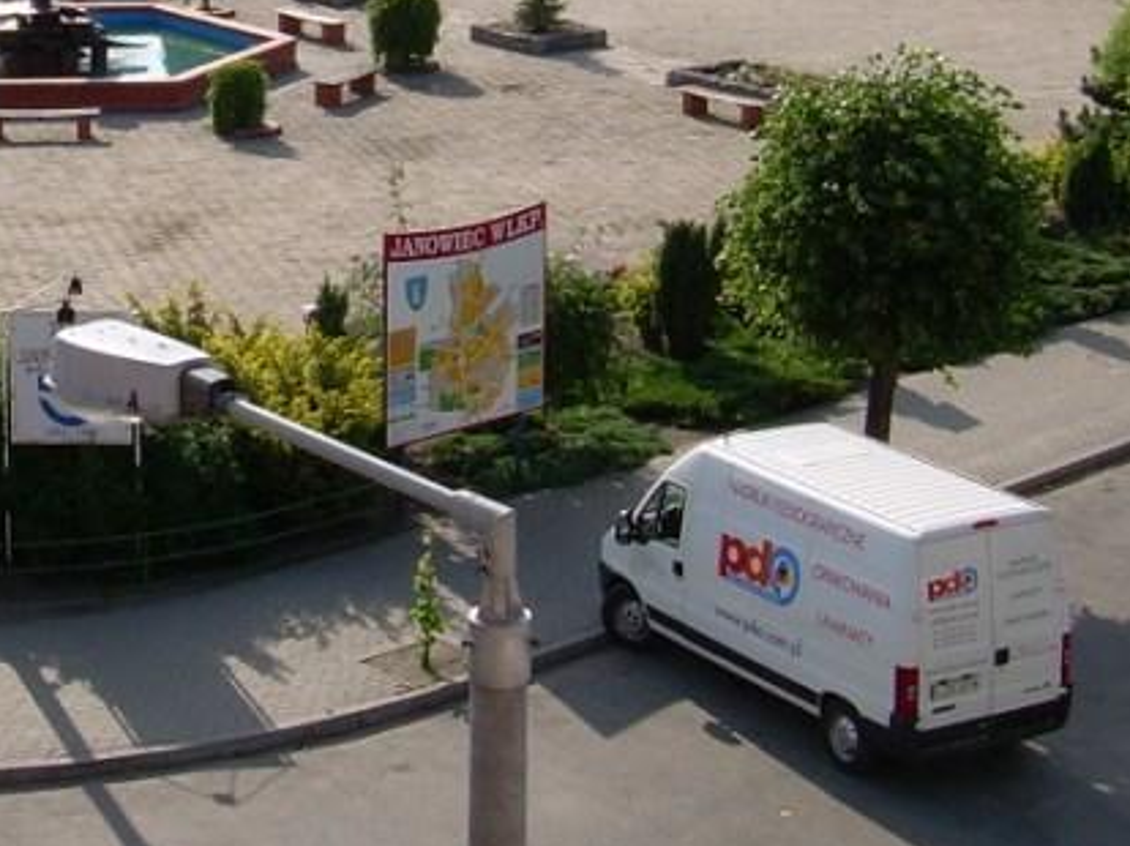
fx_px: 3067
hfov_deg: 20.7
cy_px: -14
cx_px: 235
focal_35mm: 94
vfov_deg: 15.4
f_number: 4.6
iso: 50
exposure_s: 1/458
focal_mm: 6.3
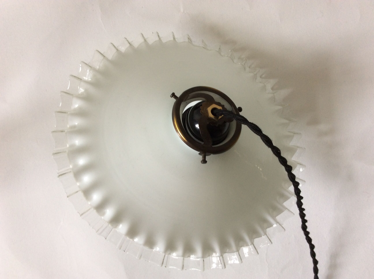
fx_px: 345
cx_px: 187
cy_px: 140
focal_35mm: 32
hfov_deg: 56.9
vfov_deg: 44.1
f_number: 2.4
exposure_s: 1/25
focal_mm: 3.3
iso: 40
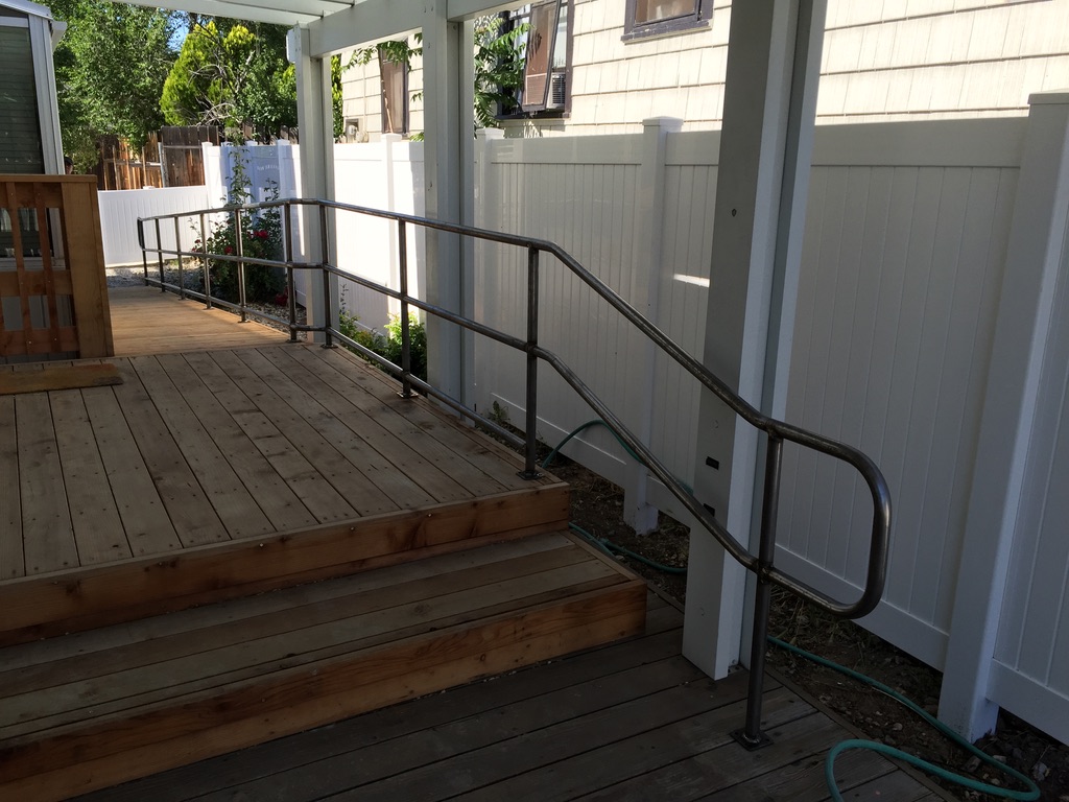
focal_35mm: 29
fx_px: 896
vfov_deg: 48.2
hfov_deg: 61.7
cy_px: 401
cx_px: 534
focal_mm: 4.15
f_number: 2.2
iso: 32
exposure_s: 1/842
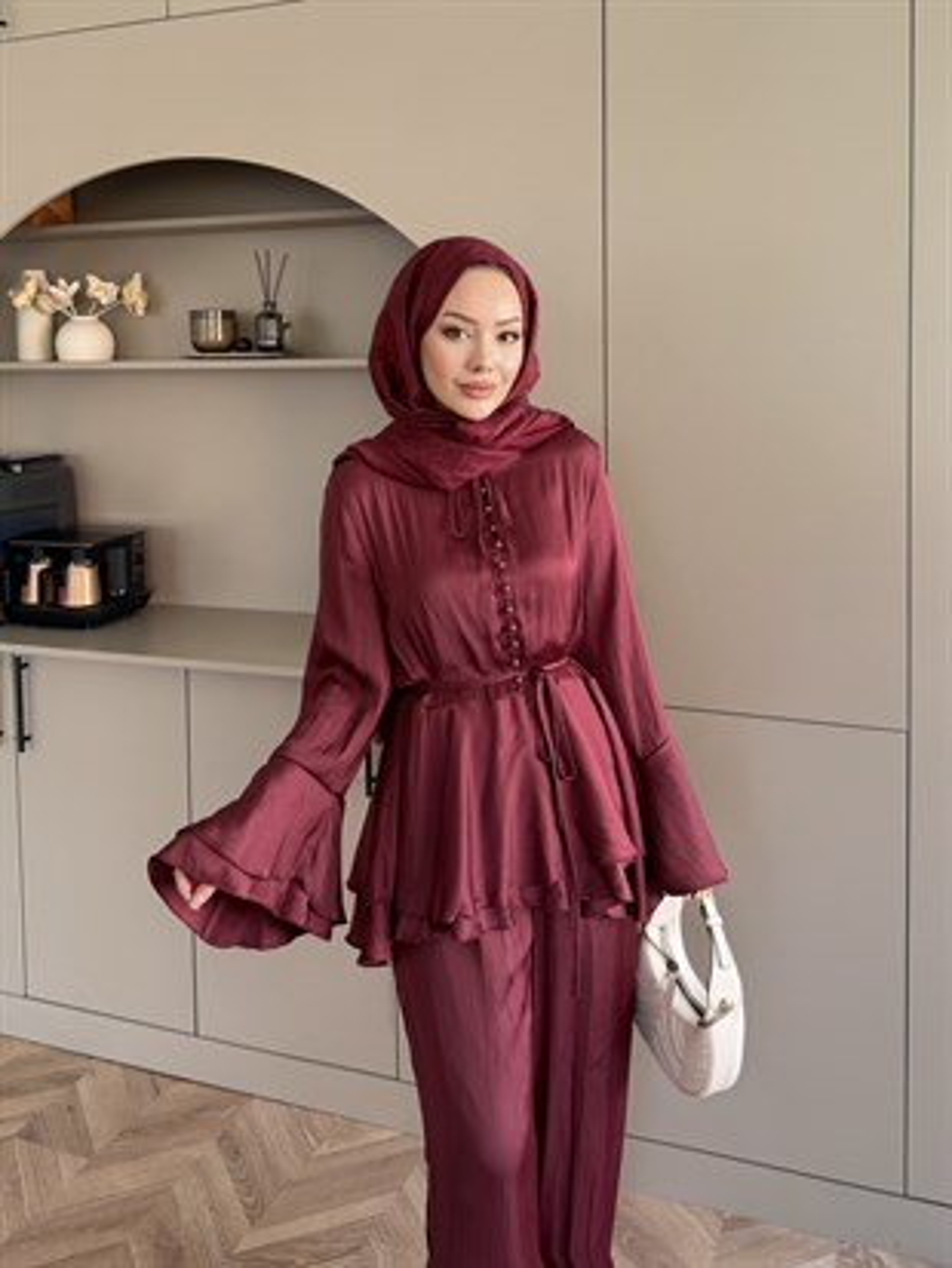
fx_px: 880
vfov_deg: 71.6
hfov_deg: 56.8
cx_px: 476
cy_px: 634
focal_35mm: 24
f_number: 1.78
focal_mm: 6.76
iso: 160
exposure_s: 1/121
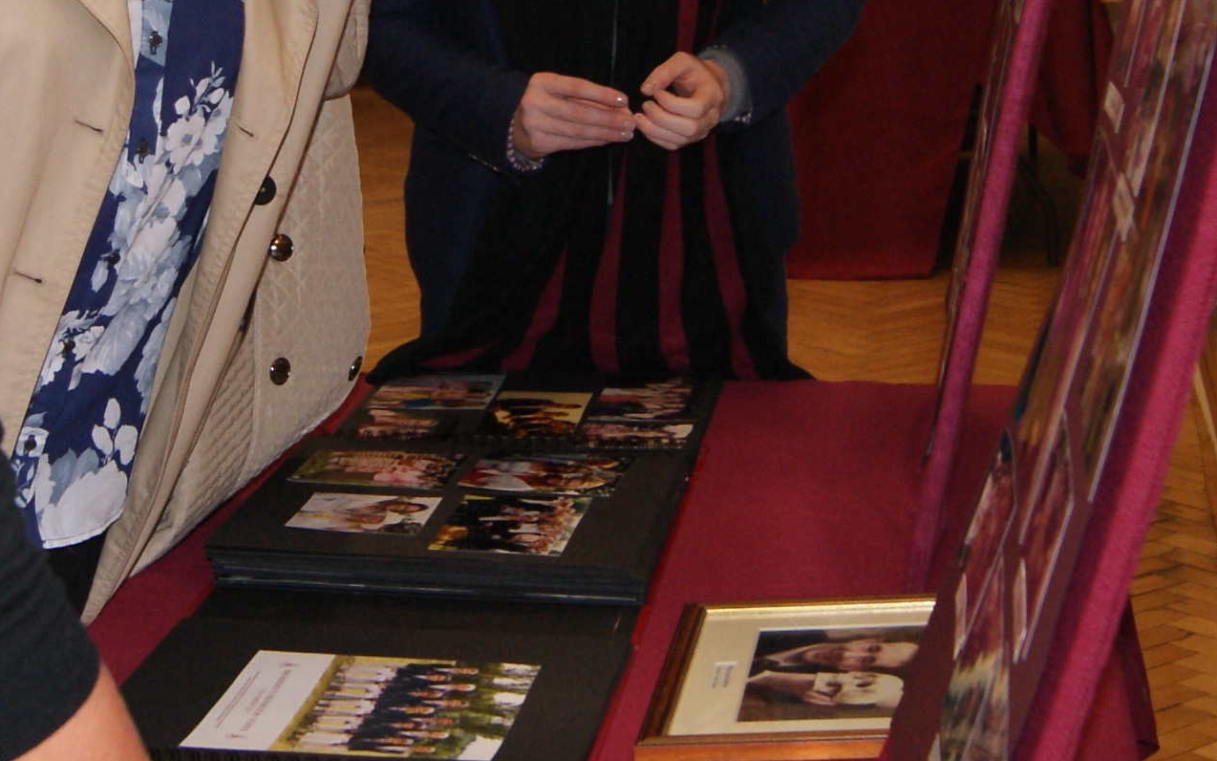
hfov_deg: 17.2
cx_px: 400
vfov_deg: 10.7
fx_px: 4013
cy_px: 35
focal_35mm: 121
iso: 400
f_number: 5.6
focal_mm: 26
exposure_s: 1/60
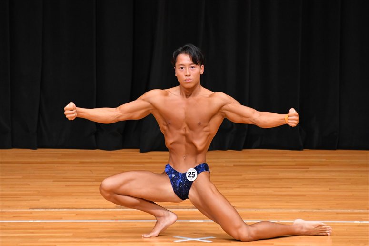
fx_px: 4610
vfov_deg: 3.1
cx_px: 184
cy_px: 123
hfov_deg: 4.6
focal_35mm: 450
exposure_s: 1/400
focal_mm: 300
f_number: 5.6
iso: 4000
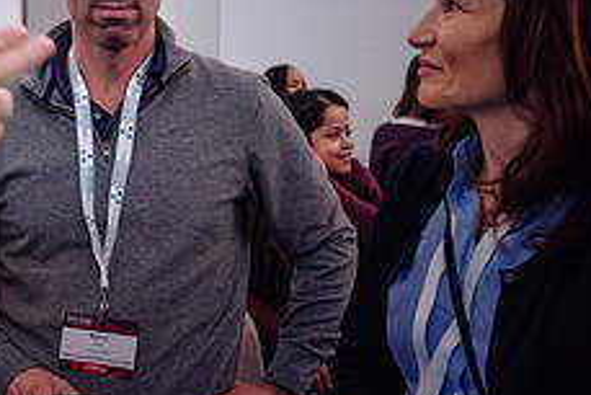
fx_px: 1068
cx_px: 116
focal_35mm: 65
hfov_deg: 30.2
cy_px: 216
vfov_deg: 20.9
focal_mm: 24
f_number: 2.8
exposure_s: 1/200
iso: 3200
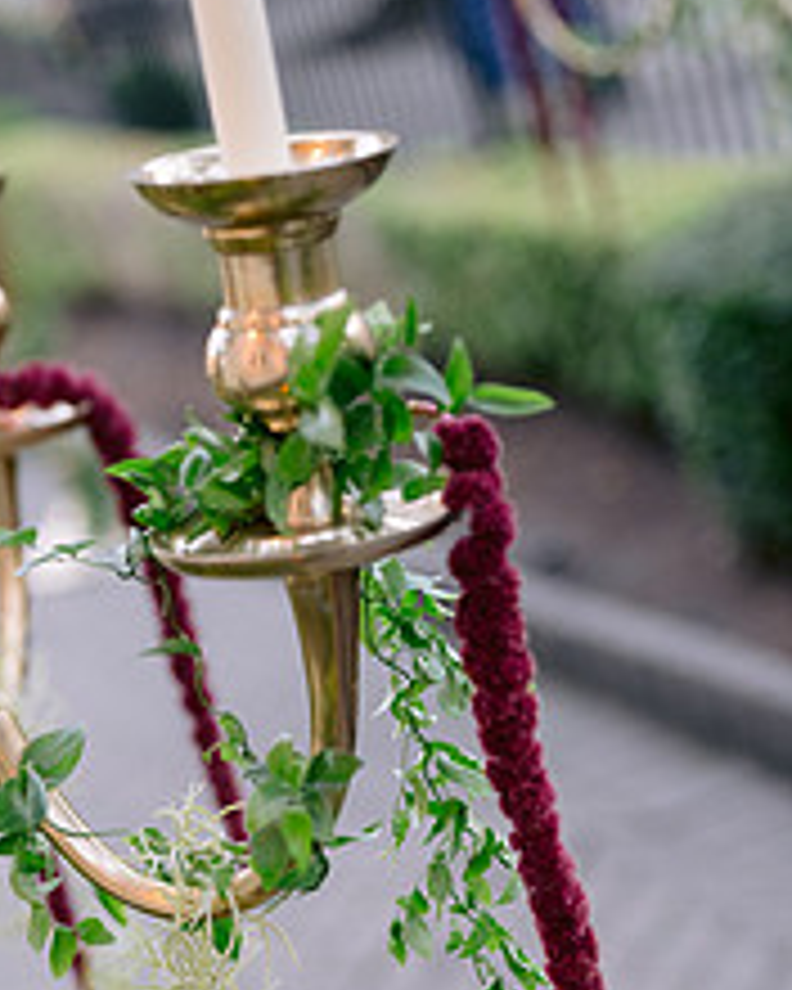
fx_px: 2813
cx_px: 122
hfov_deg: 15.9
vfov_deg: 19.6
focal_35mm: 96
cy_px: 868
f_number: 2.5
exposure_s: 1/125
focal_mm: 50
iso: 800
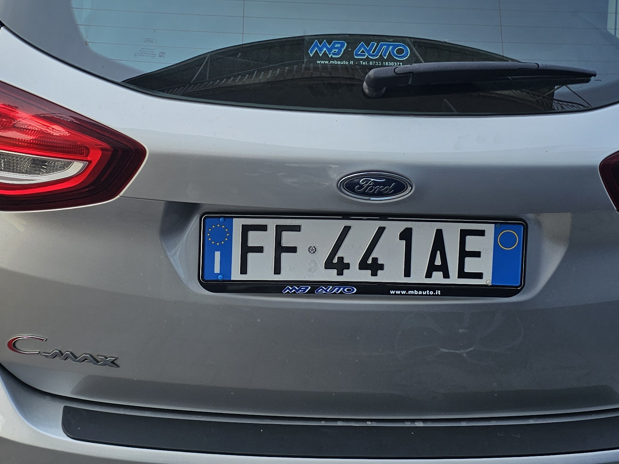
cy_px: 120
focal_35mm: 54
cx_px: 293
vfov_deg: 26.7
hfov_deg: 35.5
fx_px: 966
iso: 10
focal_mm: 6.3
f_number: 1.7
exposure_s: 1/334
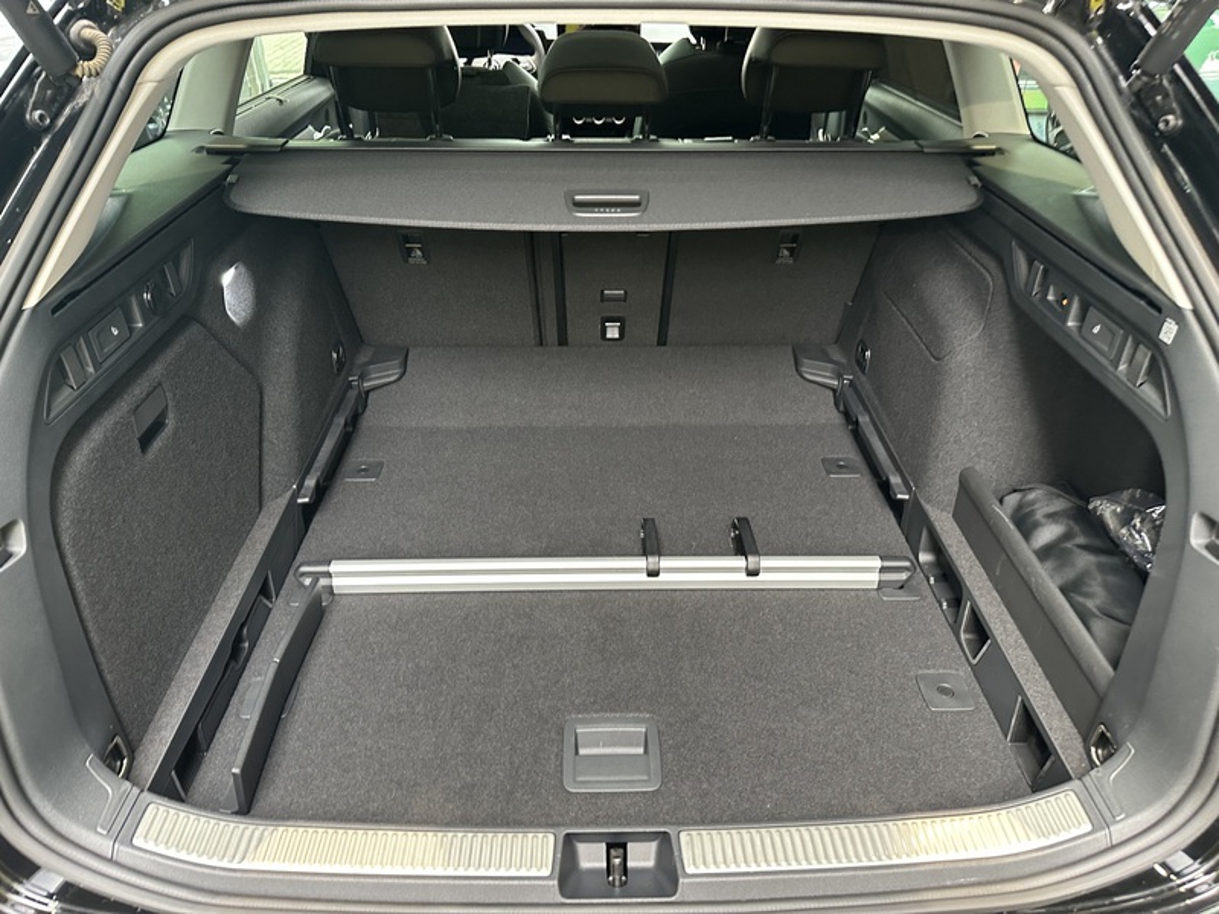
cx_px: 610
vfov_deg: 56.8
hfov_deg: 71.6
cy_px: 457
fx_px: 845
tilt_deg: -32.7
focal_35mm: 24
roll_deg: -1.5
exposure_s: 1/60
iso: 400
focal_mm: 6.86
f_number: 1.78
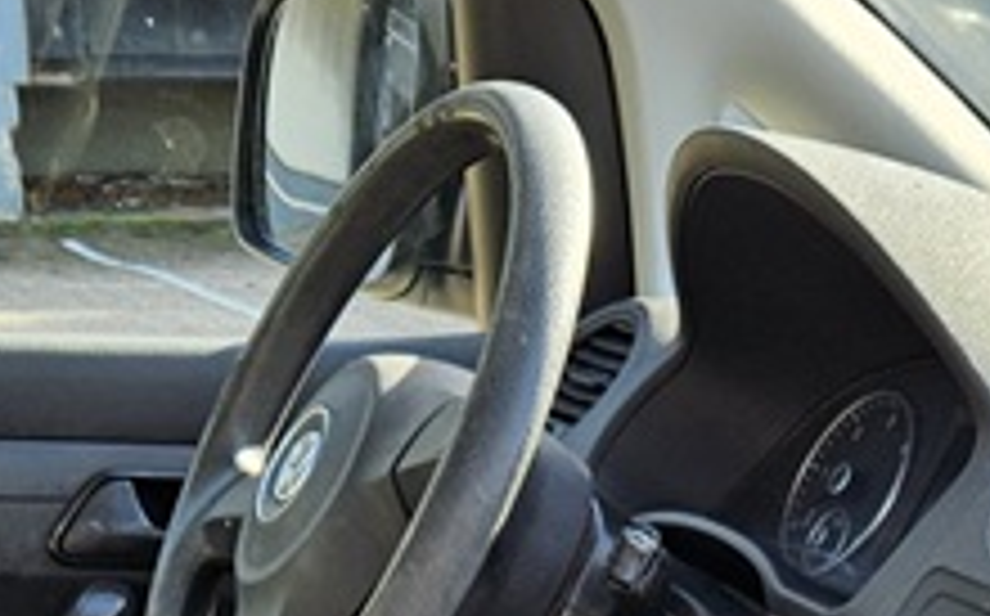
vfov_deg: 10.1
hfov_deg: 18.7
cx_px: 639
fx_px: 2992
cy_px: 1515
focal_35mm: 111
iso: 25
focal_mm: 5.4
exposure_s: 1/195
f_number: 1.8
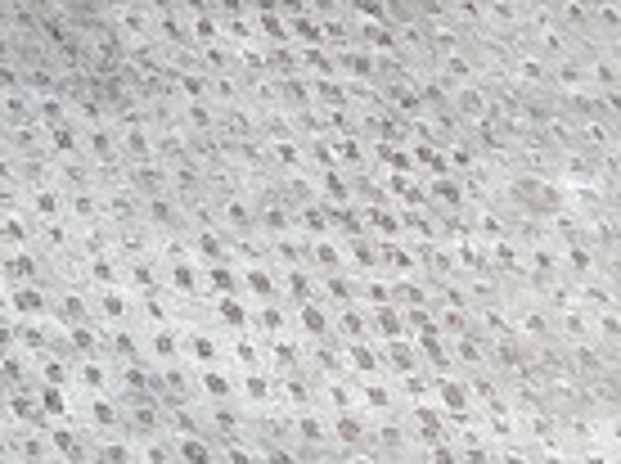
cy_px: -1176
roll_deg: -5.0
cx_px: -976
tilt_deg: -29.0
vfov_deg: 6.7
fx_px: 3385
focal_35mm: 189
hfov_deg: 9.2
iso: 40
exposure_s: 1/173
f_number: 1.6
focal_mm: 5.96
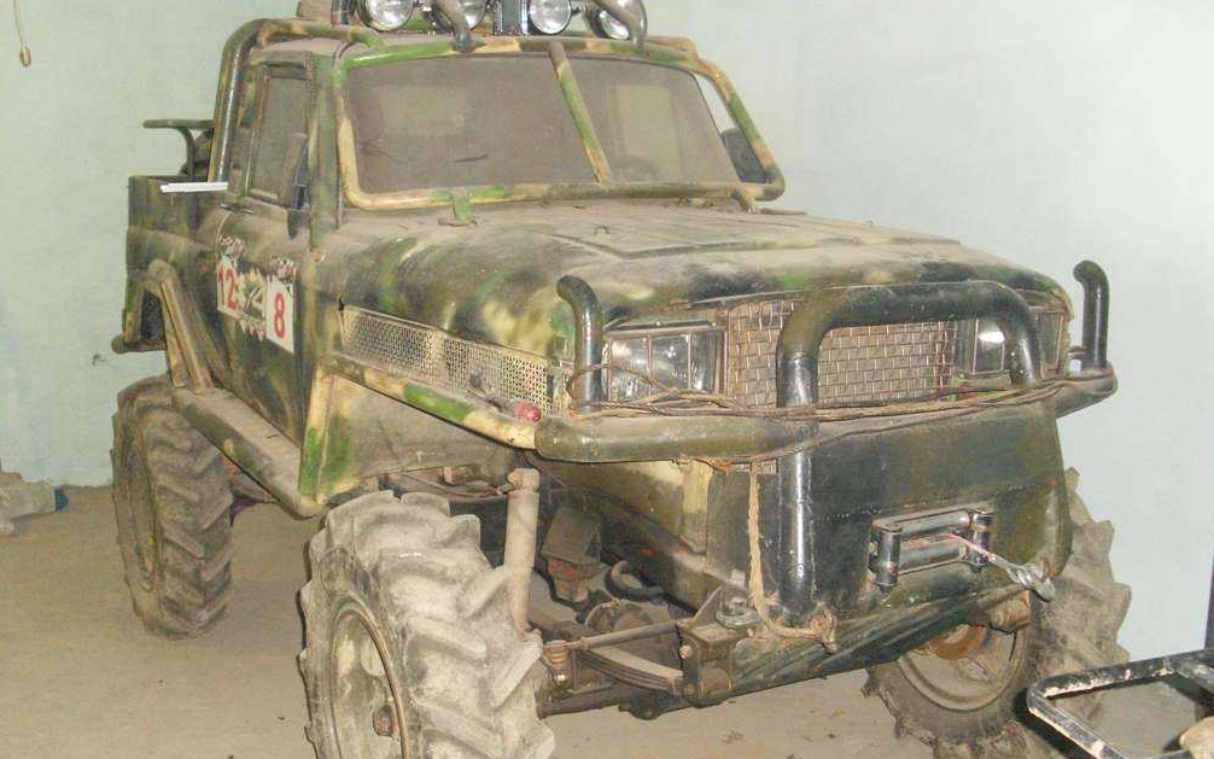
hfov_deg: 48.2
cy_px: 427
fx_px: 1357
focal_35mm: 41
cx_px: 611
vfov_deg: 31.2
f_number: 3
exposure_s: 1/45
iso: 400
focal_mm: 6.3
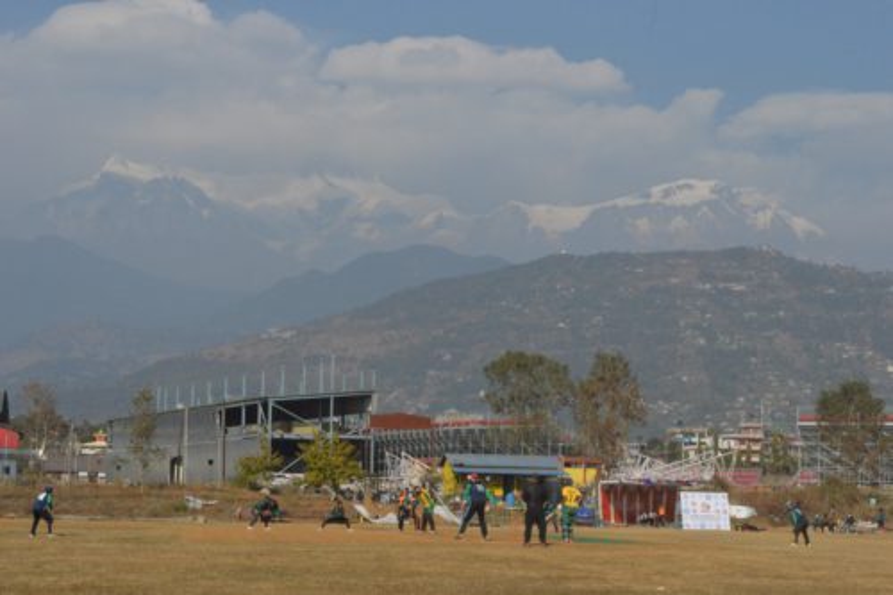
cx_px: 446
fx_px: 2046
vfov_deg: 16.5
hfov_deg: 24.6
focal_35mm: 82
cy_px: 298
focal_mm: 55
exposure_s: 1/1250
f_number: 18
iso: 1600
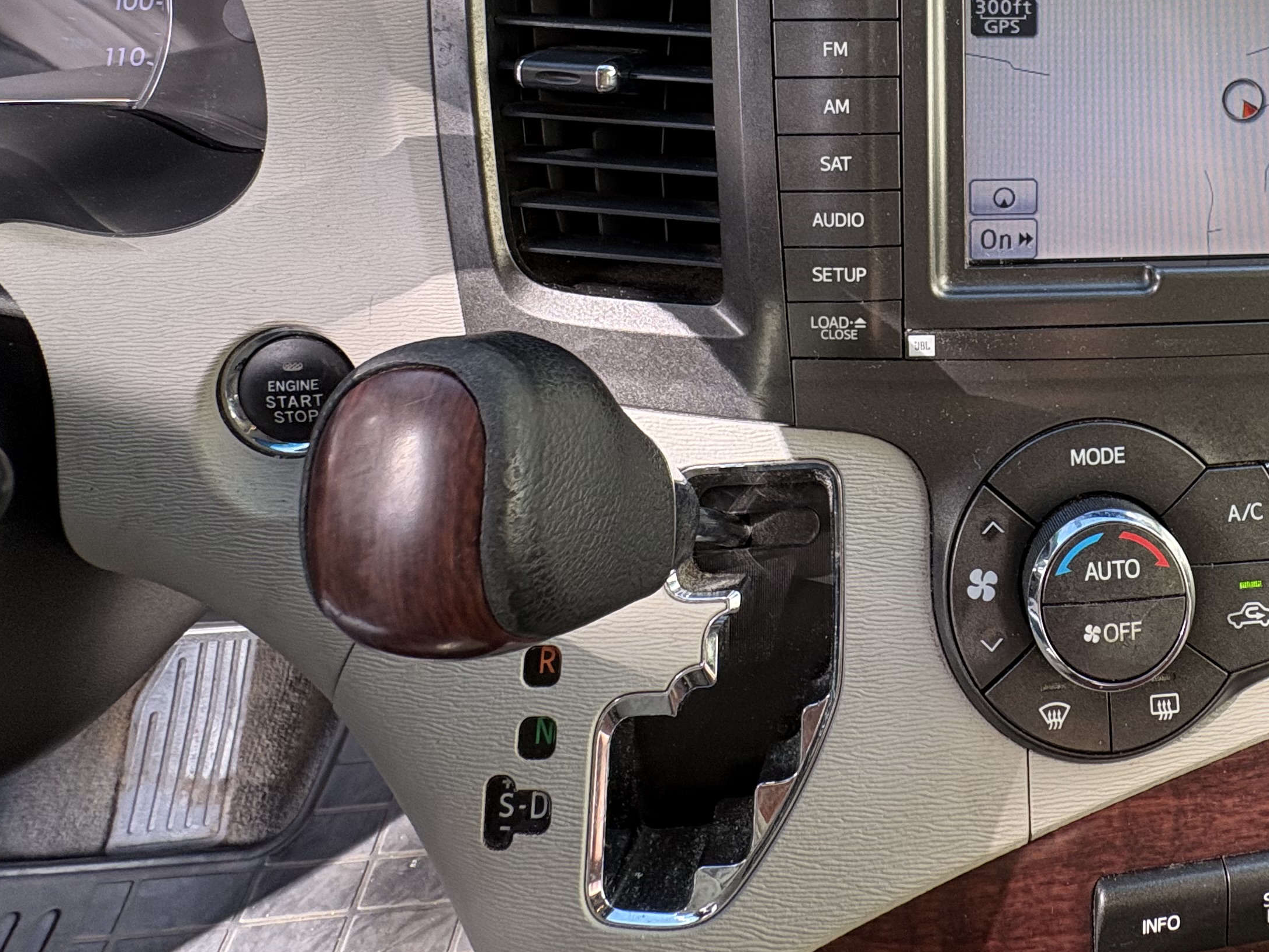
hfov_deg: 61.2
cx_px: 1033
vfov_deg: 48.0
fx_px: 953
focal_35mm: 26
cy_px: 107
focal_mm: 2.22
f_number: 2.2
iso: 100
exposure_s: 1/151
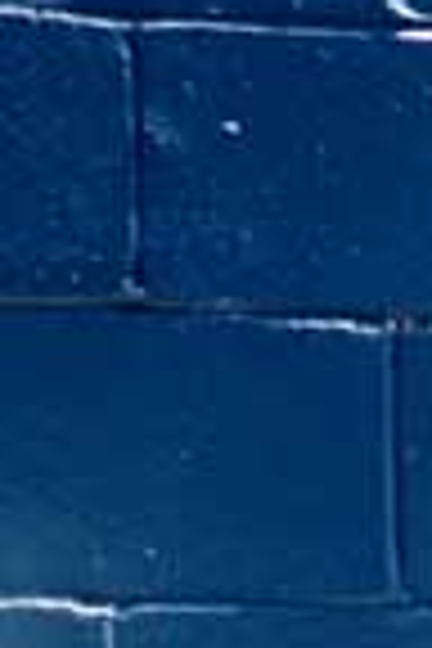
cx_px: 1030
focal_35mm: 885
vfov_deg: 2.3
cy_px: 1397
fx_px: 15925
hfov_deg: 1.6
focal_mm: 105
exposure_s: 1/500
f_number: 4.5
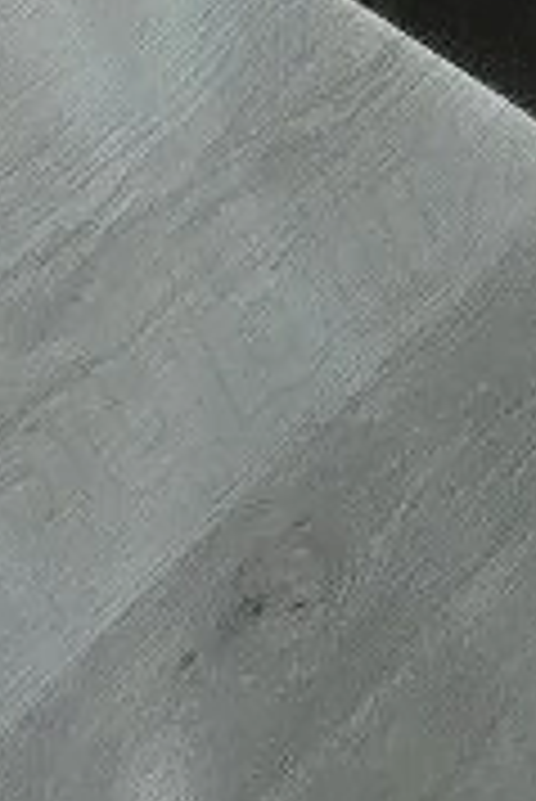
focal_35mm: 101
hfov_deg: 13.1
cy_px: -1951
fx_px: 2251
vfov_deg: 9.8
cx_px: 725
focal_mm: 2.2
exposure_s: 1/50.3
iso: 800
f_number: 2.2
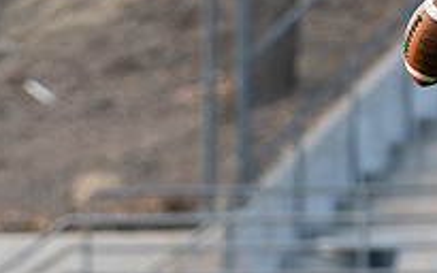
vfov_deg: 1.3
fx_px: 12002
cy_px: 494
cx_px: 166
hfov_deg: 2.1
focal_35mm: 1008
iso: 500
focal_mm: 200
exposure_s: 1/1600
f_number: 2.8
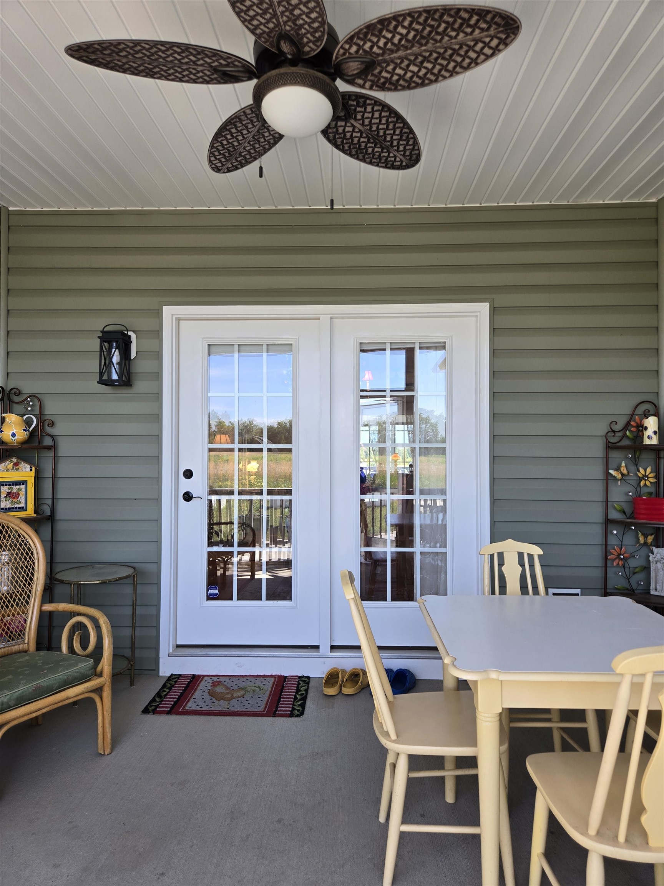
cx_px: 332
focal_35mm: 23
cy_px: 443
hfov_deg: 58.9
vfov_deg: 73.9
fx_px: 588
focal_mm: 5.4
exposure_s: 1/180
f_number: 1.8
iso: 50
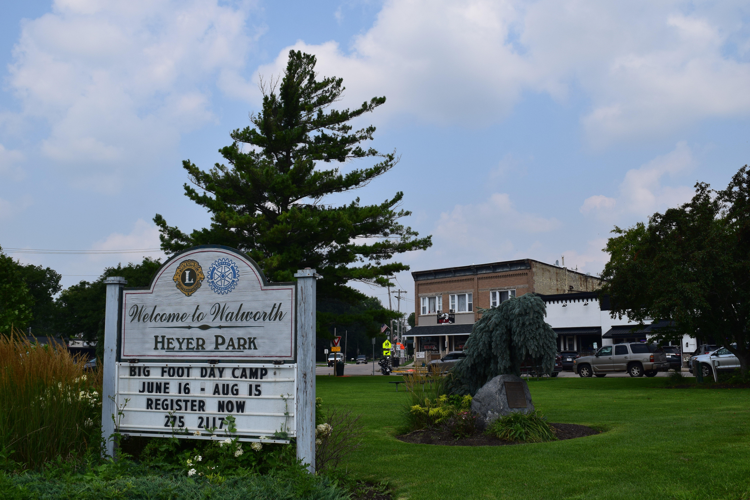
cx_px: 375
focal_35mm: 34
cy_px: 250
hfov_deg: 55.1
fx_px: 719
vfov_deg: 38.4
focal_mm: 23
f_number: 11
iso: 250
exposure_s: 1/500
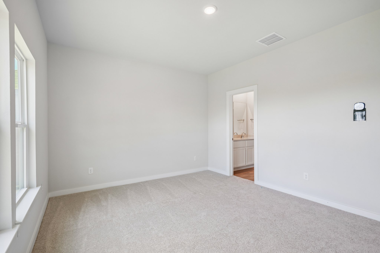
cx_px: 190
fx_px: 169
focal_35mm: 16
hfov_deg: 96.7
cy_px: 126
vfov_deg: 73.7
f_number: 8
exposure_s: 1/30
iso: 400
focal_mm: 16
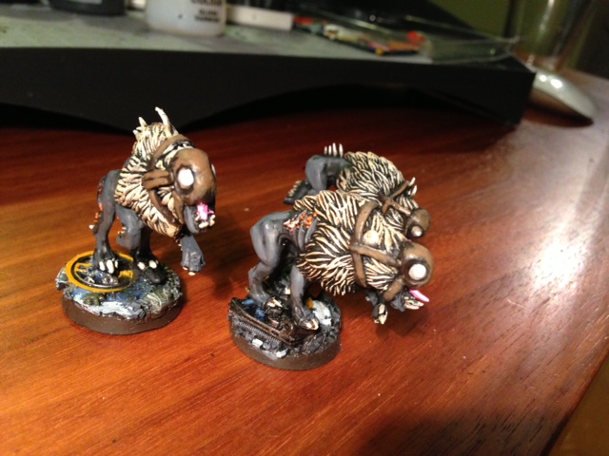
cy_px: 228
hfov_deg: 55.4
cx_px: 304
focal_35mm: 33
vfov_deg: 42.9
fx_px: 581
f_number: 2.4
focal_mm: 4.13
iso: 250
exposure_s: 1/20
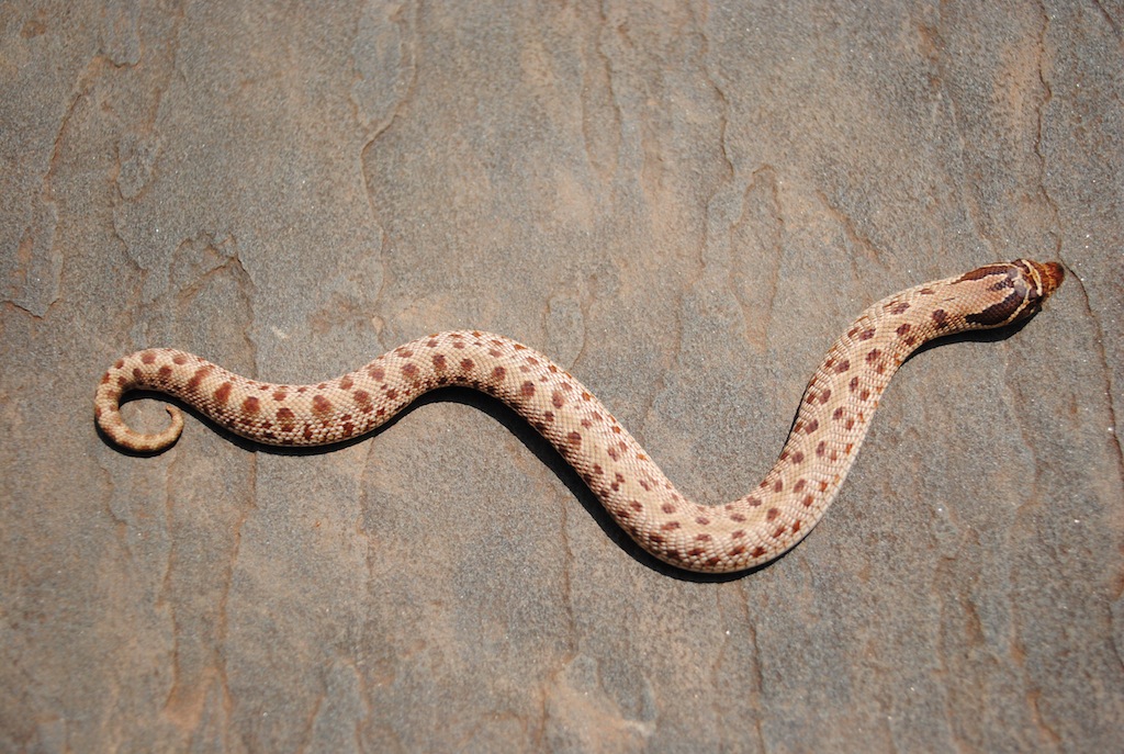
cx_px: 562
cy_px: 377
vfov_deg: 28.2
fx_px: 1501
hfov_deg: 41.0
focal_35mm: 48
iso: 125
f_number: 4.8
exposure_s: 1/1000
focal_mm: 32
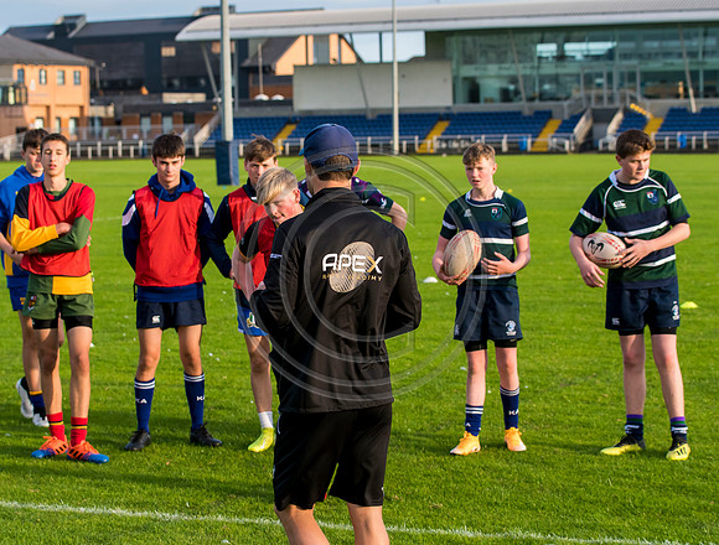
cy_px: 240
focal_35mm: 108
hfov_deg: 18.1
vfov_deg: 13.8
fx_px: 2260
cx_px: 318
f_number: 5
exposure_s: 1/500
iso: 640
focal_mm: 86
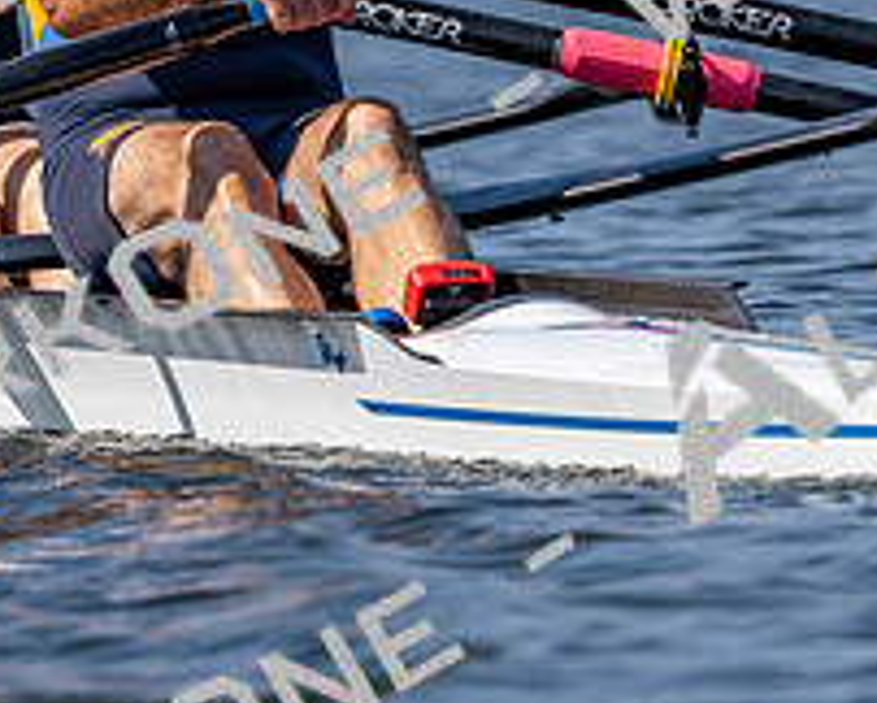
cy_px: 115
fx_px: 25747
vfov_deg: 1.6
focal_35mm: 991
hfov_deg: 2.0
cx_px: 295
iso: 250
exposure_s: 1/2000
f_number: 6.3
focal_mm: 368
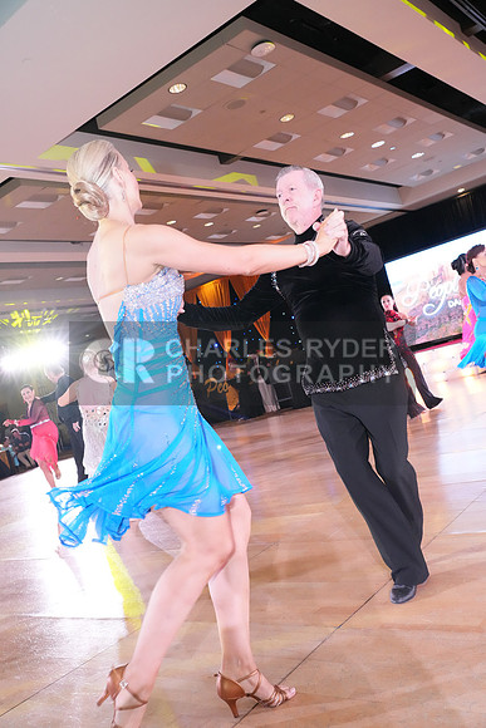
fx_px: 627
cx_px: 243
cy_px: 364
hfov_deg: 42.3
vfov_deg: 60.3
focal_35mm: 31
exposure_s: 1/250
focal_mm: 31
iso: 8000
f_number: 6.3
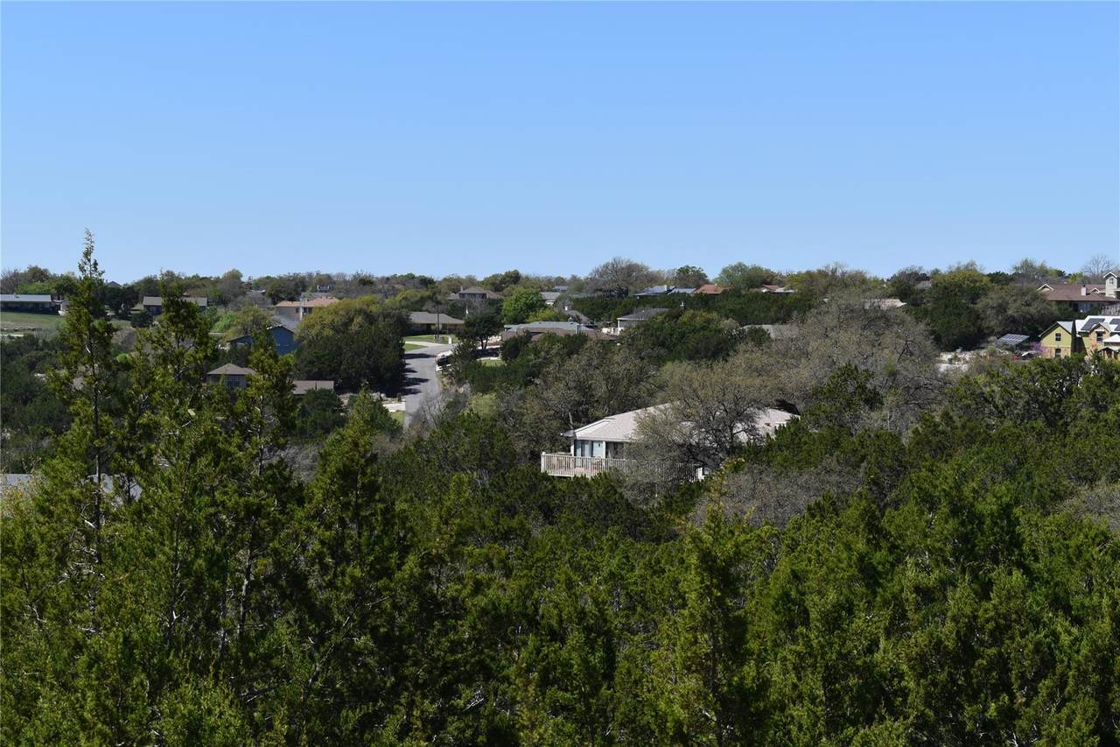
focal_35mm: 82
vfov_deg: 16.5
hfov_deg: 24.6
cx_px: 560
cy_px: 374
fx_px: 2566
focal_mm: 55
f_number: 10
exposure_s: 1/200
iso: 100
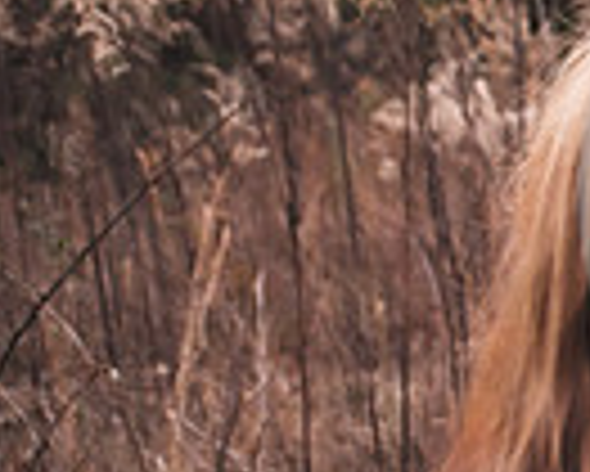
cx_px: 1293
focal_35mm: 100
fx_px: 1747
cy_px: 245
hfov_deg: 14.6
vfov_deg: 15.4
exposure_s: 1/320
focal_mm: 24
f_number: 2.8
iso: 500
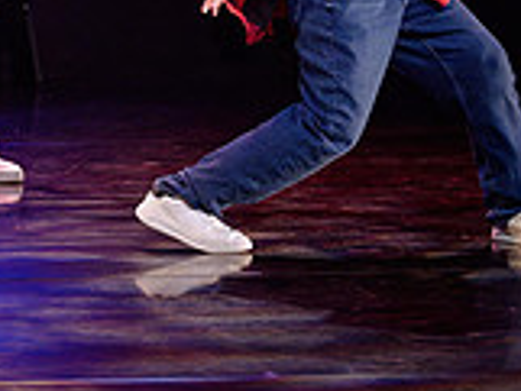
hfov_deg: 4.2
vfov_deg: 3.1
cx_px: -254
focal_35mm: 472
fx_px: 7109
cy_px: -264
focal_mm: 120
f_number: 2.8
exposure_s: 1/250
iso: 1600
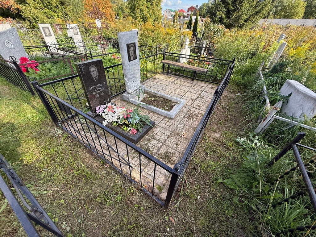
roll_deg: -1.0
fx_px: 128
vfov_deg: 85.7
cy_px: 118
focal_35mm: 14
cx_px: 158
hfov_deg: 102.1
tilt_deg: -35.6
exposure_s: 1/304
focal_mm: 2.22
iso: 50
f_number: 2.2
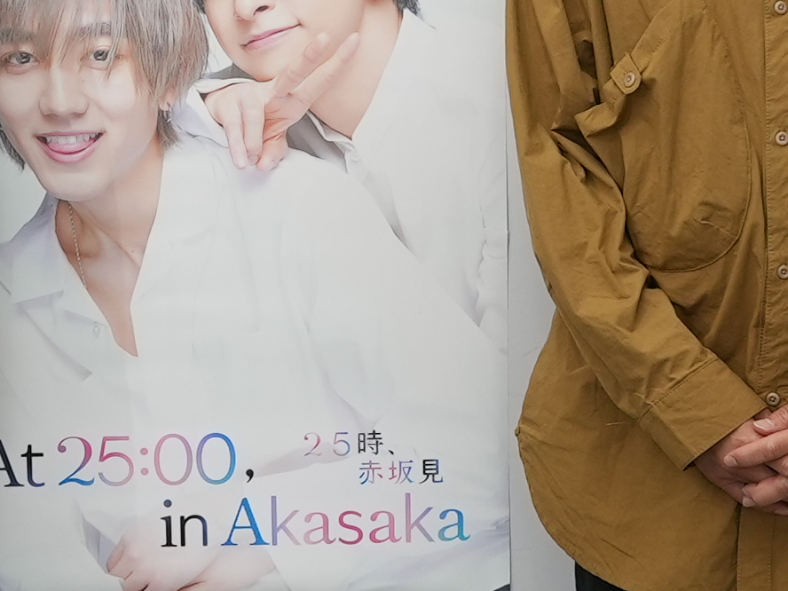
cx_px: 182
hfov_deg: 18.1
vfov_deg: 13.6
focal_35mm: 108
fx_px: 2459
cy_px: 106
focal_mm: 24
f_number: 4
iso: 640
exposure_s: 1/100
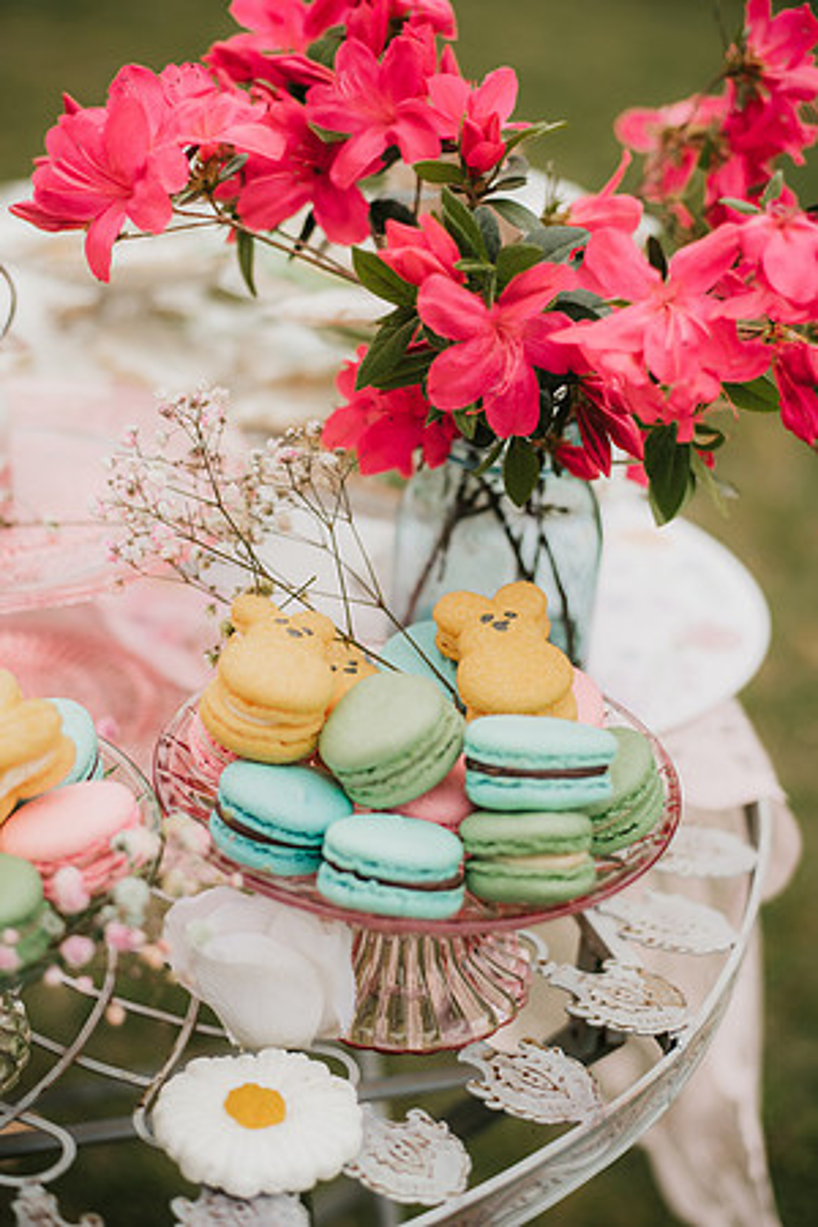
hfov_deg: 27.0
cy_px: 614
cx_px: 409
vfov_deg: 39.6
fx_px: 1704
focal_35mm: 50
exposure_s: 1/1000
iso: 100
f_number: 2.2
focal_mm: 50
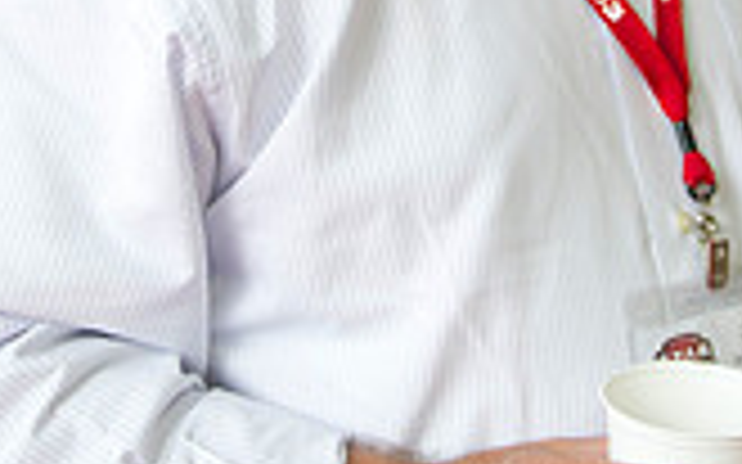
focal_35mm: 86
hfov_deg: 24.0
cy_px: -189
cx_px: 477
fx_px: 1738
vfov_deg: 14.4
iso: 640
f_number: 2.8
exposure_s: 1/125
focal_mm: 24
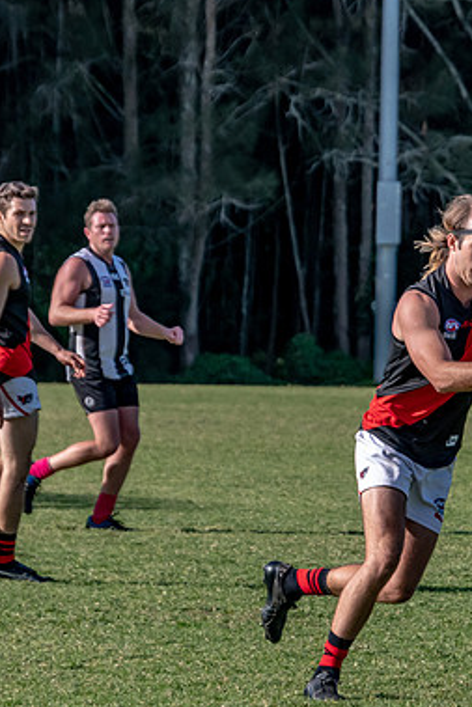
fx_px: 7898
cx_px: 387
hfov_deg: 3.4
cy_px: 395
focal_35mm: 402
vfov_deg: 5.1
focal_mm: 155
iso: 800
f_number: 6.3
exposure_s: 1/3200
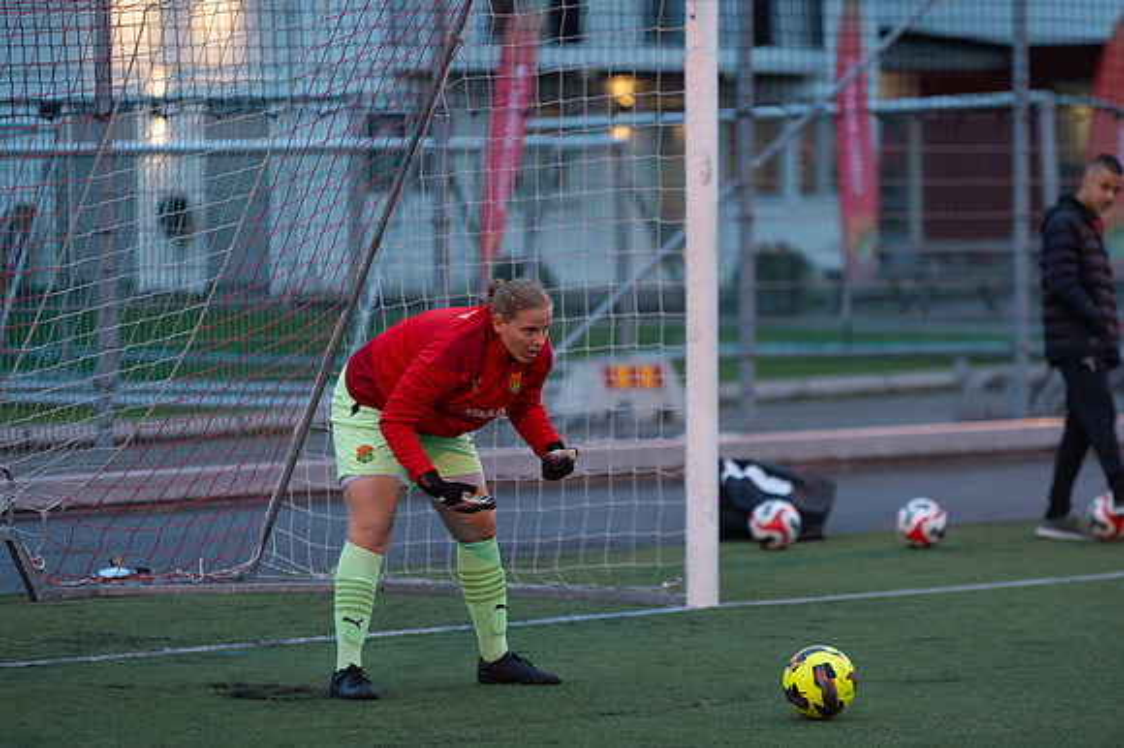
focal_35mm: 201
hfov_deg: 10.2
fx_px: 6286
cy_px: 374
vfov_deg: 6.8
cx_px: 562
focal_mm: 200
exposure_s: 1/640
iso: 2500
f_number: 3.2
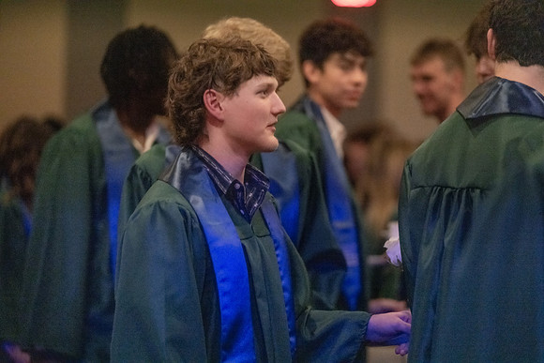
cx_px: 272
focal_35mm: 148
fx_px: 2237
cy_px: 182
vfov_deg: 9.3
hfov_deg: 13.9
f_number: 2.8
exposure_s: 1/320
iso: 20000
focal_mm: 148
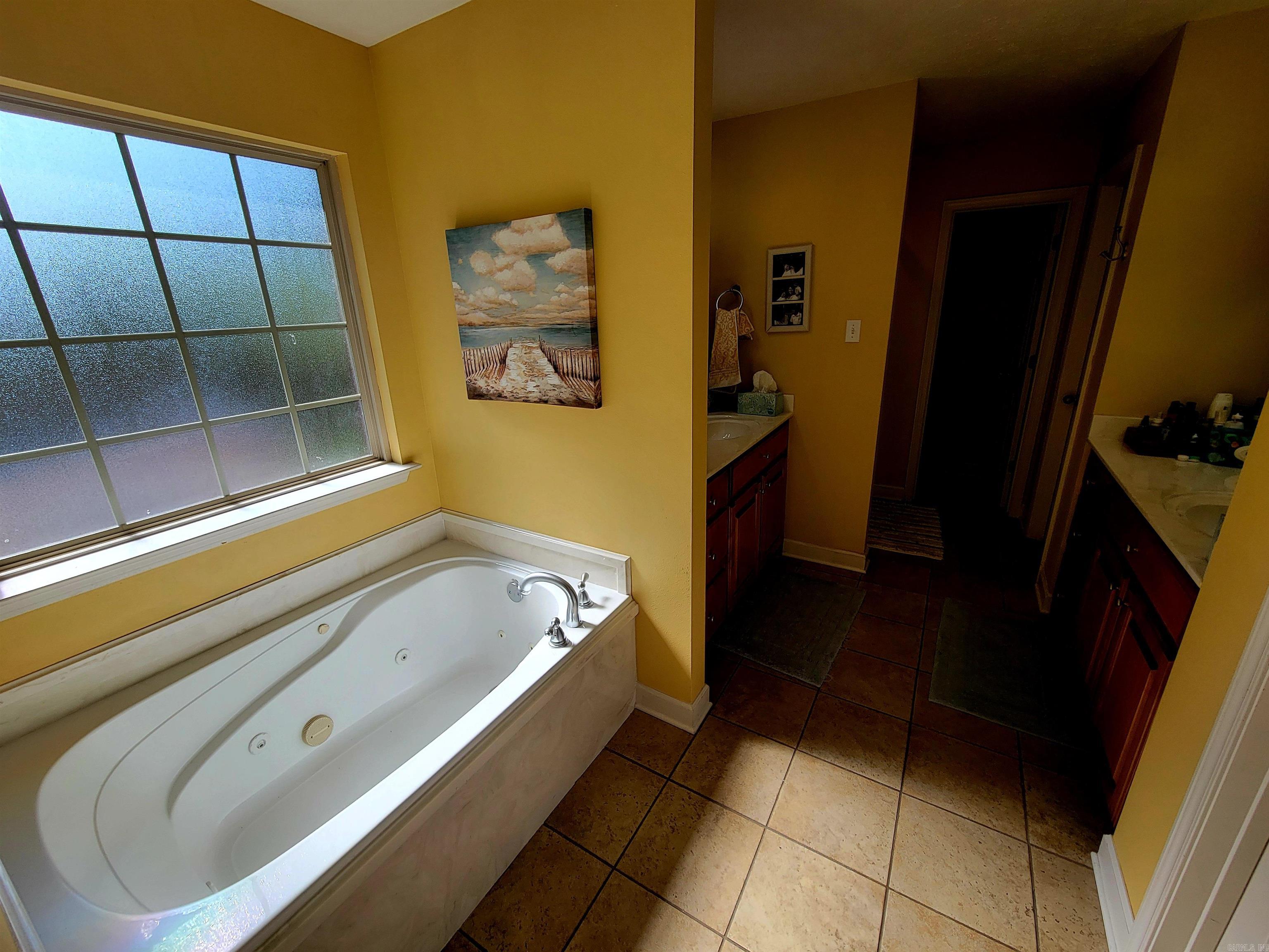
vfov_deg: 89.9
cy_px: 476
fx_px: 477
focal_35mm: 13
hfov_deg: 106.2
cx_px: 634
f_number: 2.2
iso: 50
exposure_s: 1/345
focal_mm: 2.2
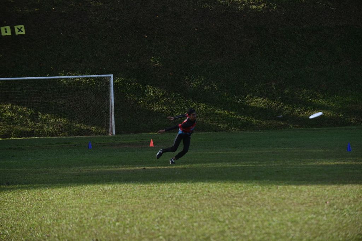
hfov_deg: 12.8
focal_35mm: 160
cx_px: 181
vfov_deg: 8.6
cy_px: 120
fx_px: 1609
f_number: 5
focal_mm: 160
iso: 100
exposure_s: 1/640
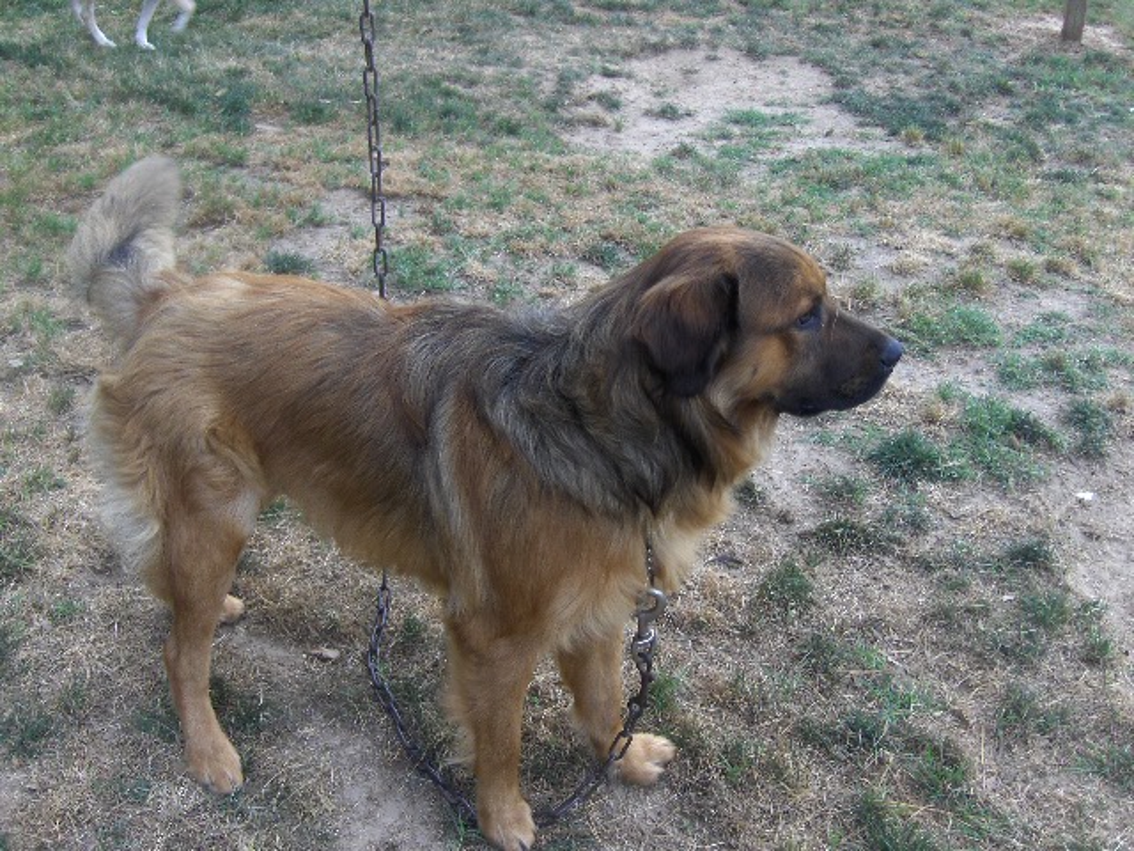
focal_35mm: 35
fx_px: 1147
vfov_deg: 40.7
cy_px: 426
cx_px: 567
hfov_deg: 52.6
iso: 100
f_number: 2.8
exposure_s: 1/166
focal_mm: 7.5
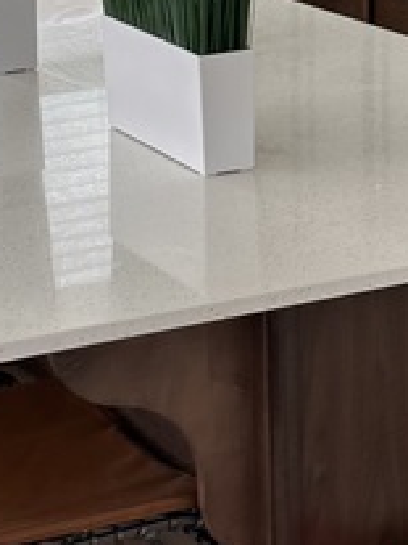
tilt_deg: -14.4
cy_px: 154
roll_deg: +3.0
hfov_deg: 9.6
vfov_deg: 12.7
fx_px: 2438
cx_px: 113
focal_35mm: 155
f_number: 1.78
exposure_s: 1/103
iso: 80
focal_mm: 6.86
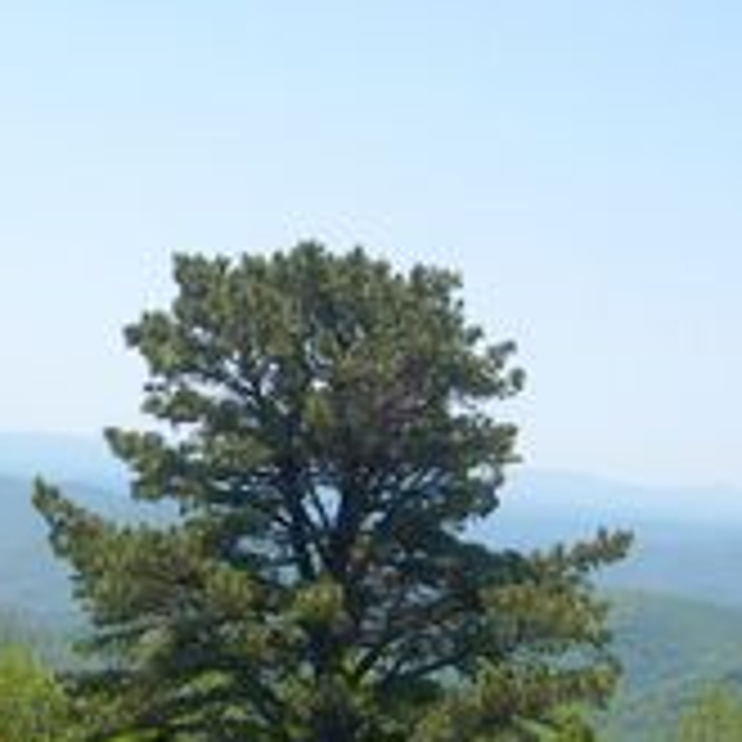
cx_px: 223
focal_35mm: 100
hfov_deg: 17.3
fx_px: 2425
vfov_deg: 17.4
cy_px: 463
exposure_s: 1/350
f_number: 7.1
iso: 80
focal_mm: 5.8
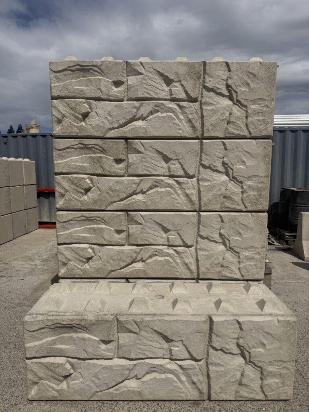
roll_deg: -0.4
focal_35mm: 24
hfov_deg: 56.8
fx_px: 286
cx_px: 154
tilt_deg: -6.5
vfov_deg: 71.6
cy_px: 206
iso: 80
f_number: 1.78
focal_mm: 6.76
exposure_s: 1/17544
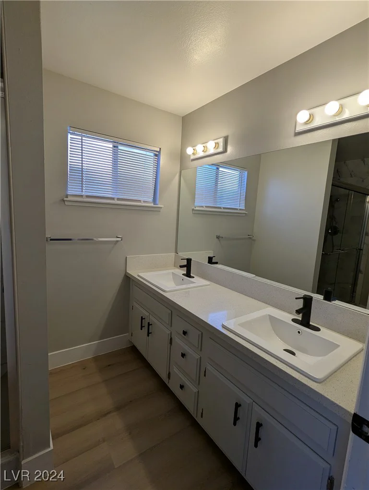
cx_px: 184
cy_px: 245
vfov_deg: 94.4
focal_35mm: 16
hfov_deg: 78.3
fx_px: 227
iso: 43
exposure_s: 1/120
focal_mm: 2.35
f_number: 2.2
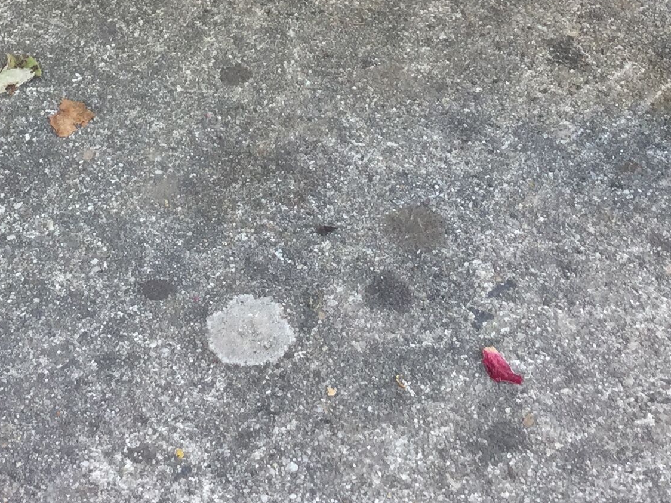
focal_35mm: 90
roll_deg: -4.5
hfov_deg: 21.7
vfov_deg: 15.8
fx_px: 1745
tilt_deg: -32.6
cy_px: -97
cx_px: 241
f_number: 2.4
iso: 32
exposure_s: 1/100
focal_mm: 3.3
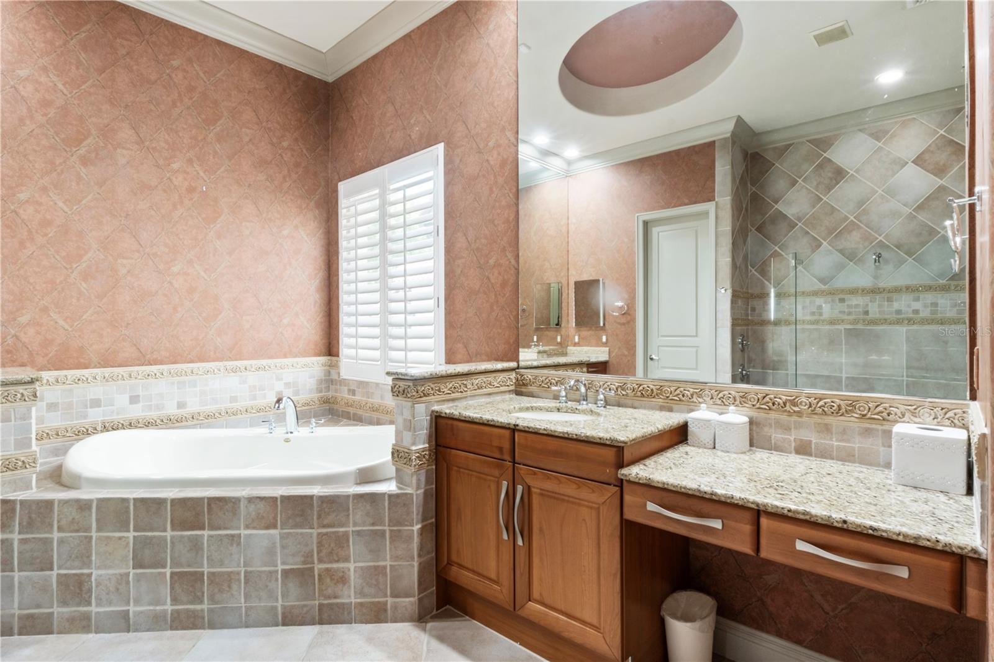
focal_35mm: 18
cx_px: 497
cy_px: 331
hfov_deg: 90.0
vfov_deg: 67.4
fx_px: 497
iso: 320
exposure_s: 1/10
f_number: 18
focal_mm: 11.9
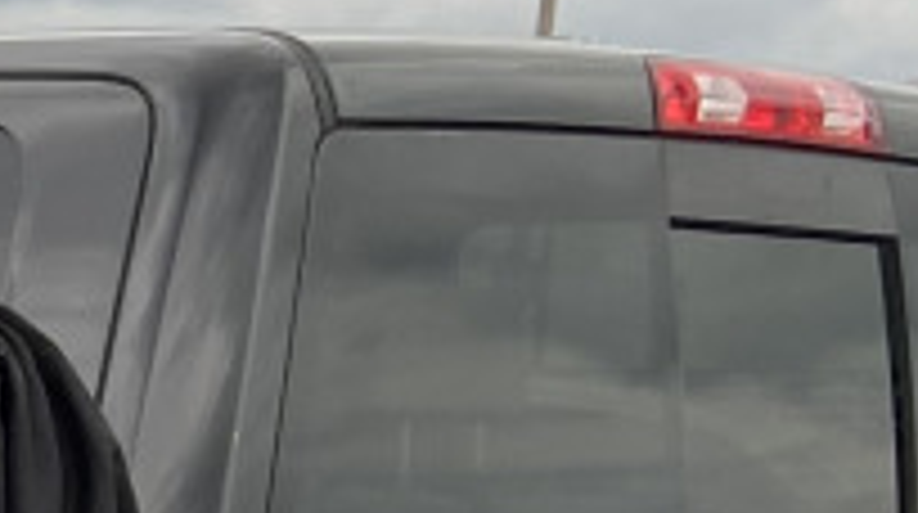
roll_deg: -1.5
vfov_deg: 6.0
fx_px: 4618
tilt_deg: -9.8
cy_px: 1343
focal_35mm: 190
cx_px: -1107
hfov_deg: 10.2
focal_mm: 4.25
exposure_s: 1/288
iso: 32
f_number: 1.8
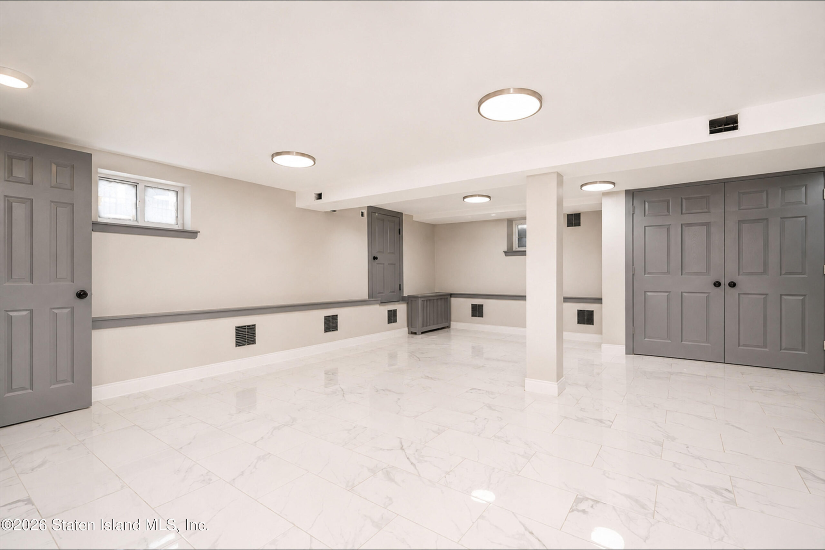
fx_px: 378
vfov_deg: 72.1
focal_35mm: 16
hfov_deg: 95.0
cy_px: 275
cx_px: 412
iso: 64
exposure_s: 1/40
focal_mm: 16.5
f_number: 4.5
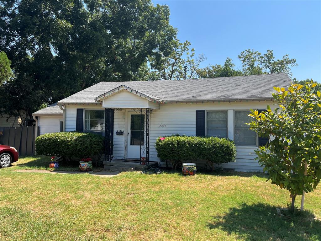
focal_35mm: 26
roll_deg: +0.4
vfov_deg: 53.1
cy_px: 120
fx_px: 241
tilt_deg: +0.1
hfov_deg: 67.3
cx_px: 160
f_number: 1.6
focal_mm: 5.1
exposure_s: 1/1957
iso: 50
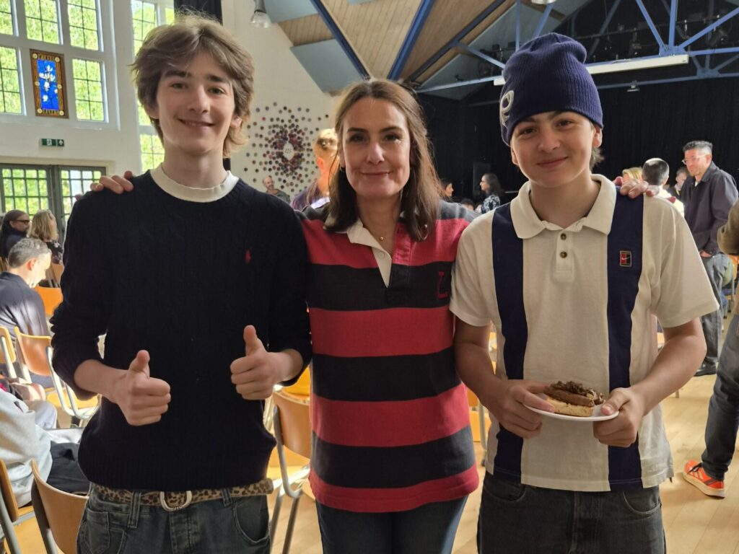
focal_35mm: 23
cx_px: 370
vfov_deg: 58.9
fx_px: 491
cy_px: 277
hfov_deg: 73.9
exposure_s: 1/180
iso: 160
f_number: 1.8
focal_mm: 5.4
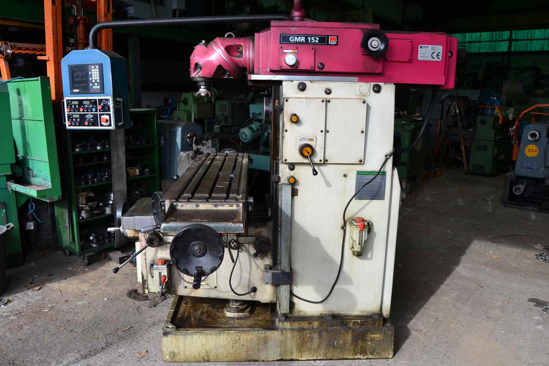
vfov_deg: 47.9
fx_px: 412
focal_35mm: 27
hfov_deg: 67.4
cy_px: 183
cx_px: 274
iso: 400
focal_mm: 18
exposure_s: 1/100
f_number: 9
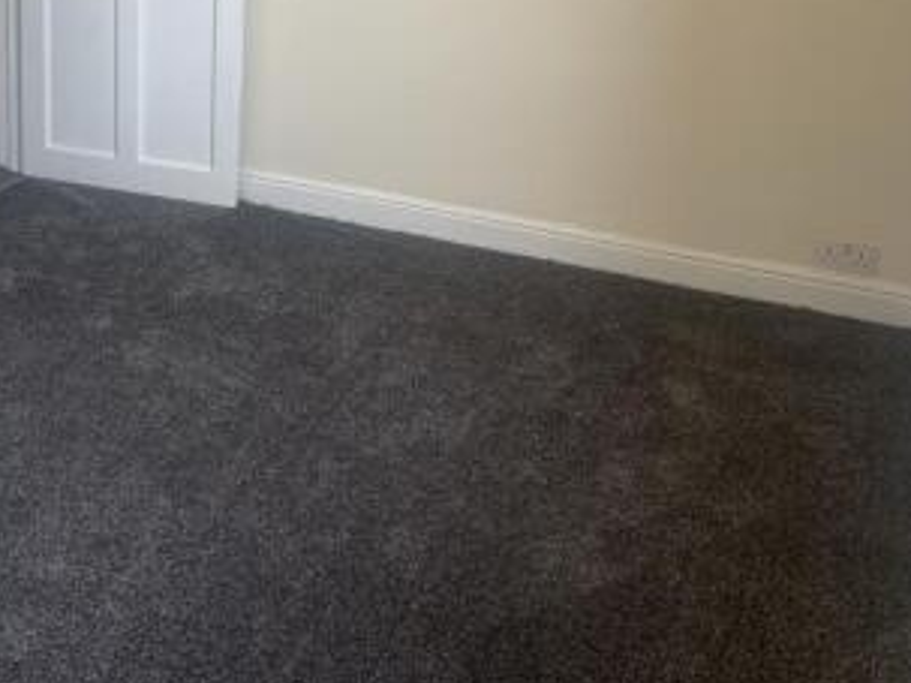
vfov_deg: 27.9
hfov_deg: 37.2
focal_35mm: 50
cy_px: 59
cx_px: 221
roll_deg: -0.7
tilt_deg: -13.3
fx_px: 1315
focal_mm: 4.25
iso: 40
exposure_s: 1/100
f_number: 1.8
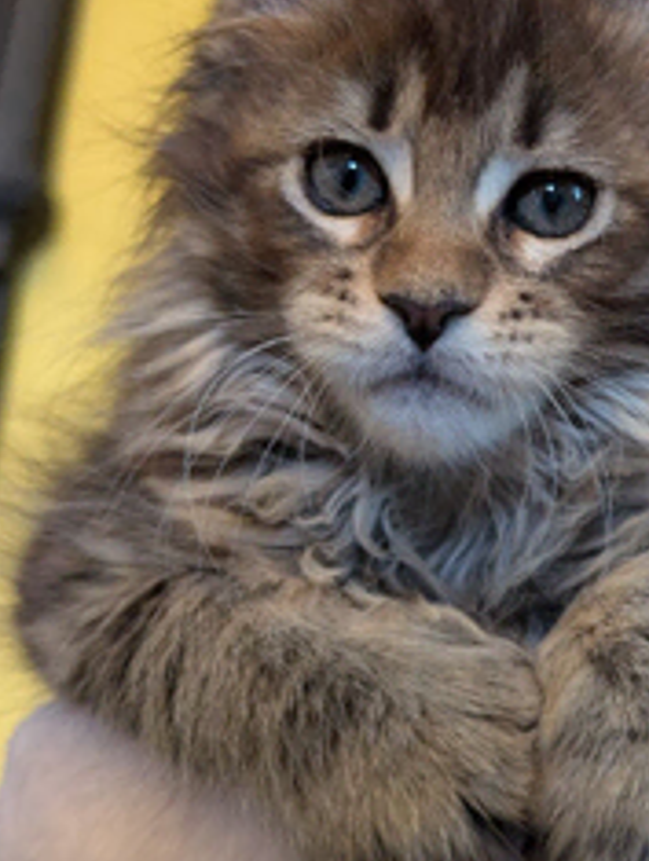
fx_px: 1197
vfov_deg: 39.5
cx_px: 544
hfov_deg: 29.5
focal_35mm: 48
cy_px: 350
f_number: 1.68
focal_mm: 6.9
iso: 1754
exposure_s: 1/57.8
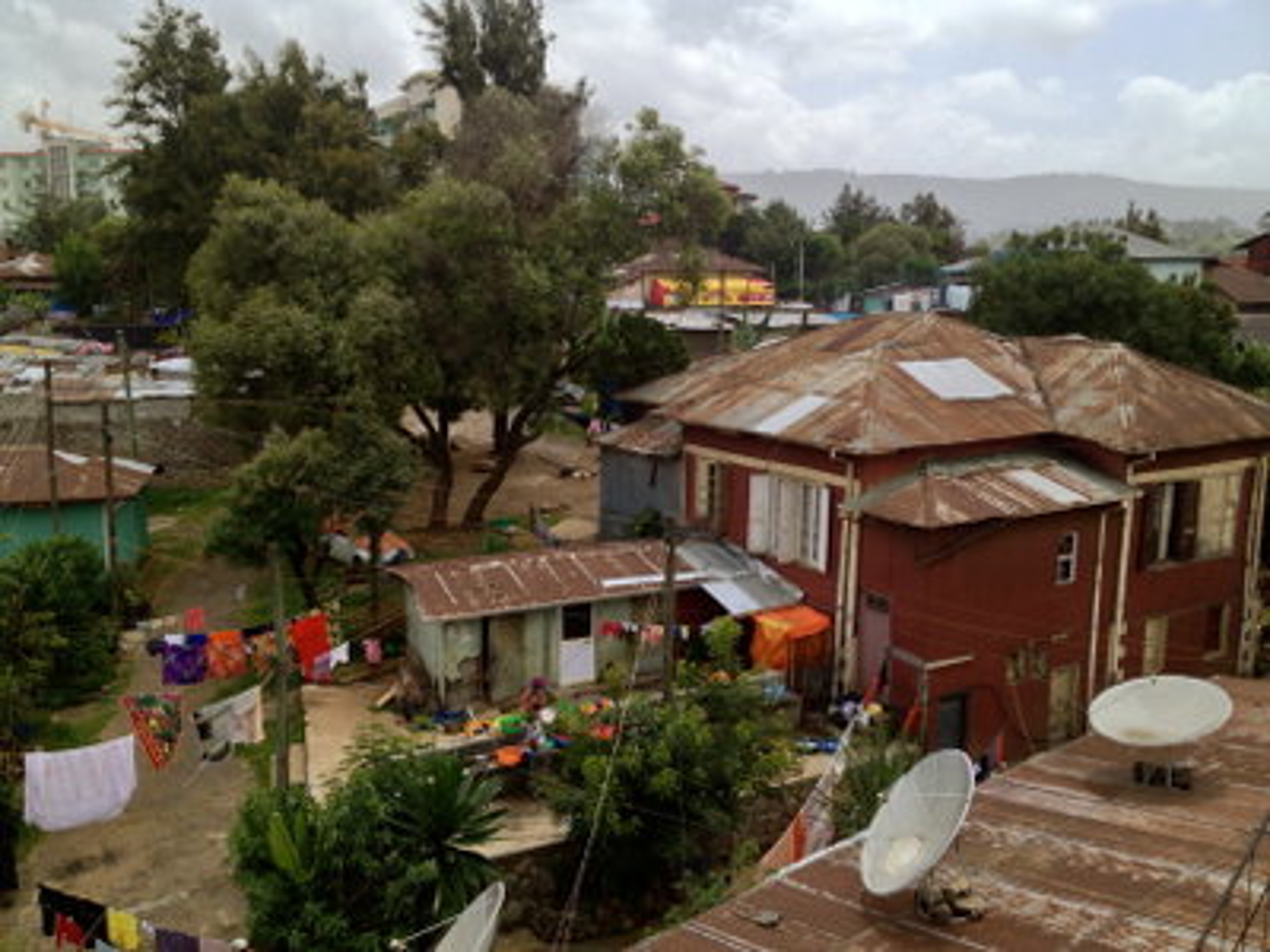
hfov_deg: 52.6
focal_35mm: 35
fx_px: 1284
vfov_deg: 40.7
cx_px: 635
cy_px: 476
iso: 50
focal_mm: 4.28
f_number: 2.4
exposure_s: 1/690
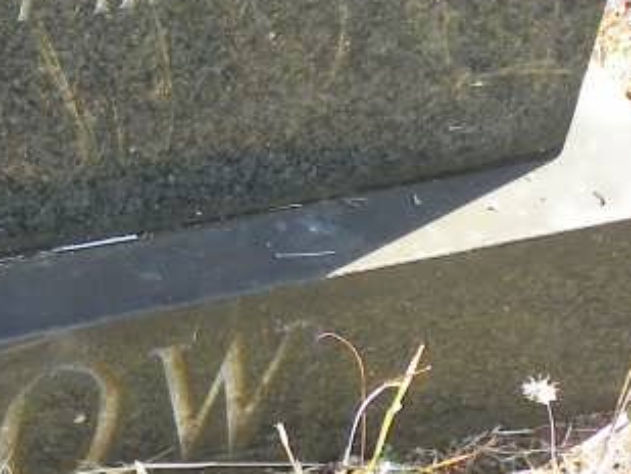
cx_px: -237
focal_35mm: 202
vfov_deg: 7.3
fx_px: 3684
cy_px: -157
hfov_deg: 9.6
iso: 64
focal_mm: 9.2
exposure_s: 1/100
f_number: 3.5
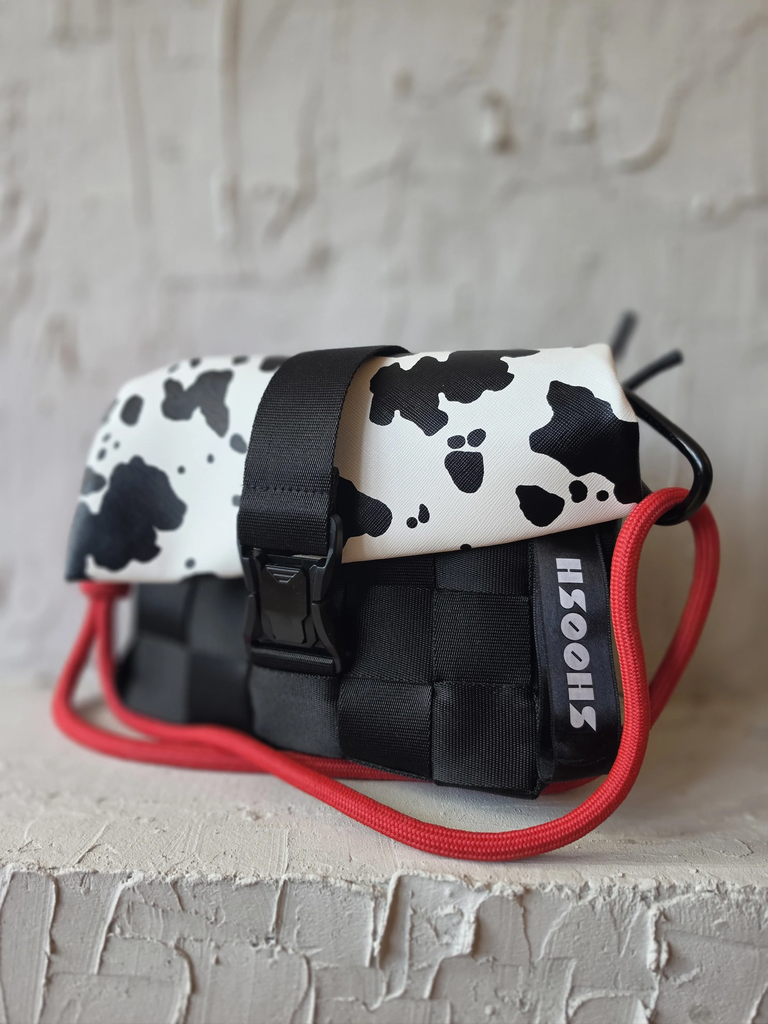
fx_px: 680
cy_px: 512
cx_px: 384
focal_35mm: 23
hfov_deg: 58.9
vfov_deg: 73.9
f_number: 1.4
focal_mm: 6.5
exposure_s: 1/180
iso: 125
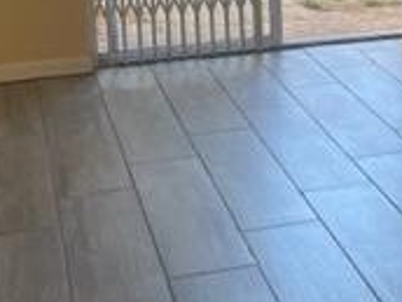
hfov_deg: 19.4
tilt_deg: -10.7
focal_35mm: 97
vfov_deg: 14.9
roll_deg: -0.1
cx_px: 435
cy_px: -14
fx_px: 1126
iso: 64
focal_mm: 4.2
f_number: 1.6
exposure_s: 1/121
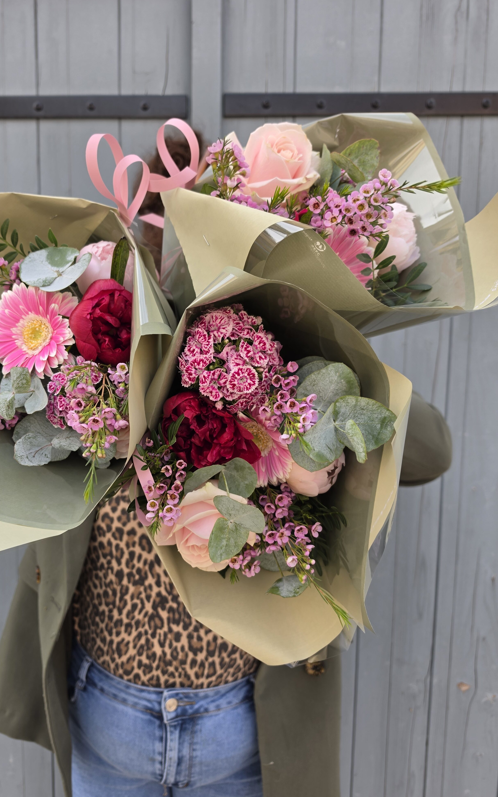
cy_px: 407
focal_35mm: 25
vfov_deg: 72.5
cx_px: 202
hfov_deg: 49.0
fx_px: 543
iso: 10
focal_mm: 6.5
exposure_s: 1/181
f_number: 1.4
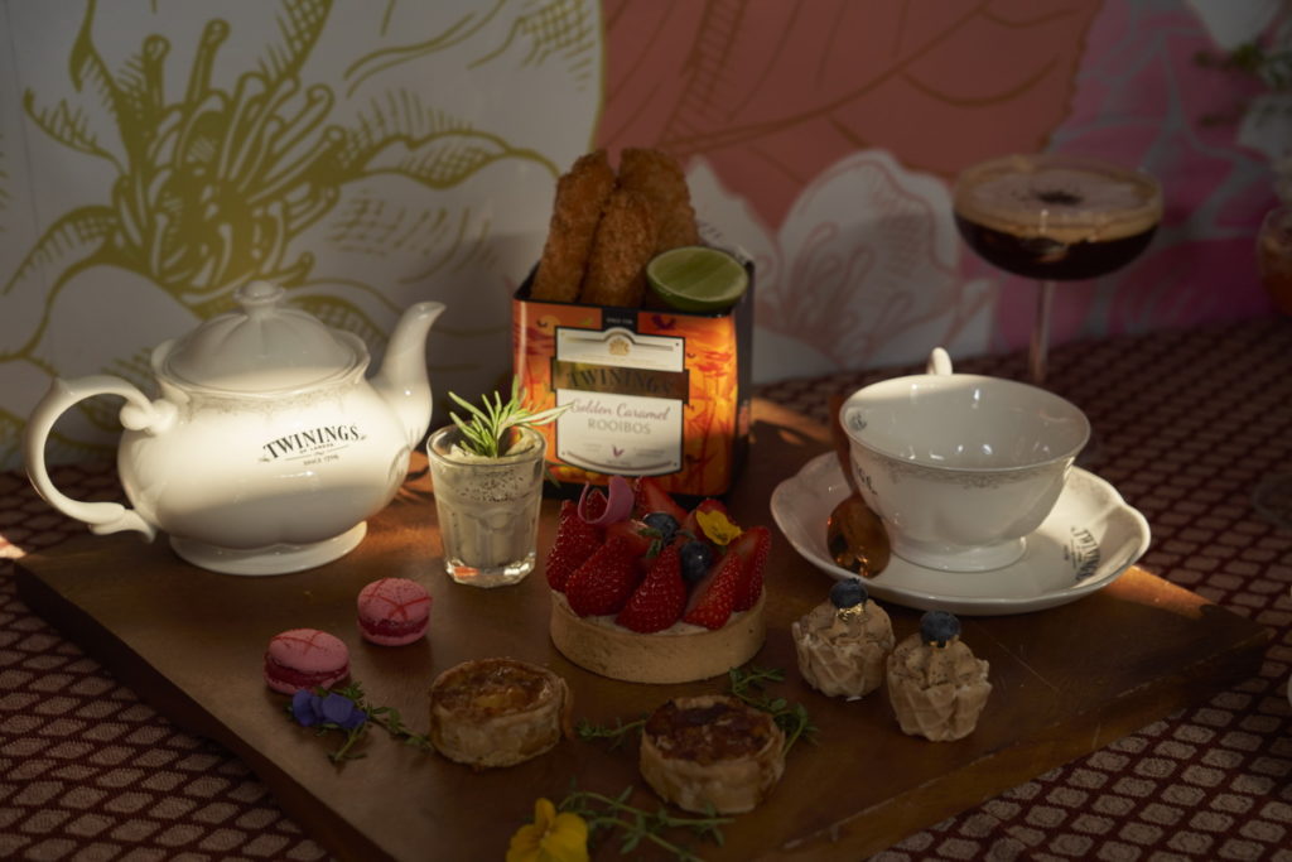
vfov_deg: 22.6
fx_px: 2157
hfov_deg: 33.3
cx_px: 646
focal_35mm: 60
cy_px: 431
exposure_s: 1/100
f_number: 5
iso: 400
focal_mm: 60.1
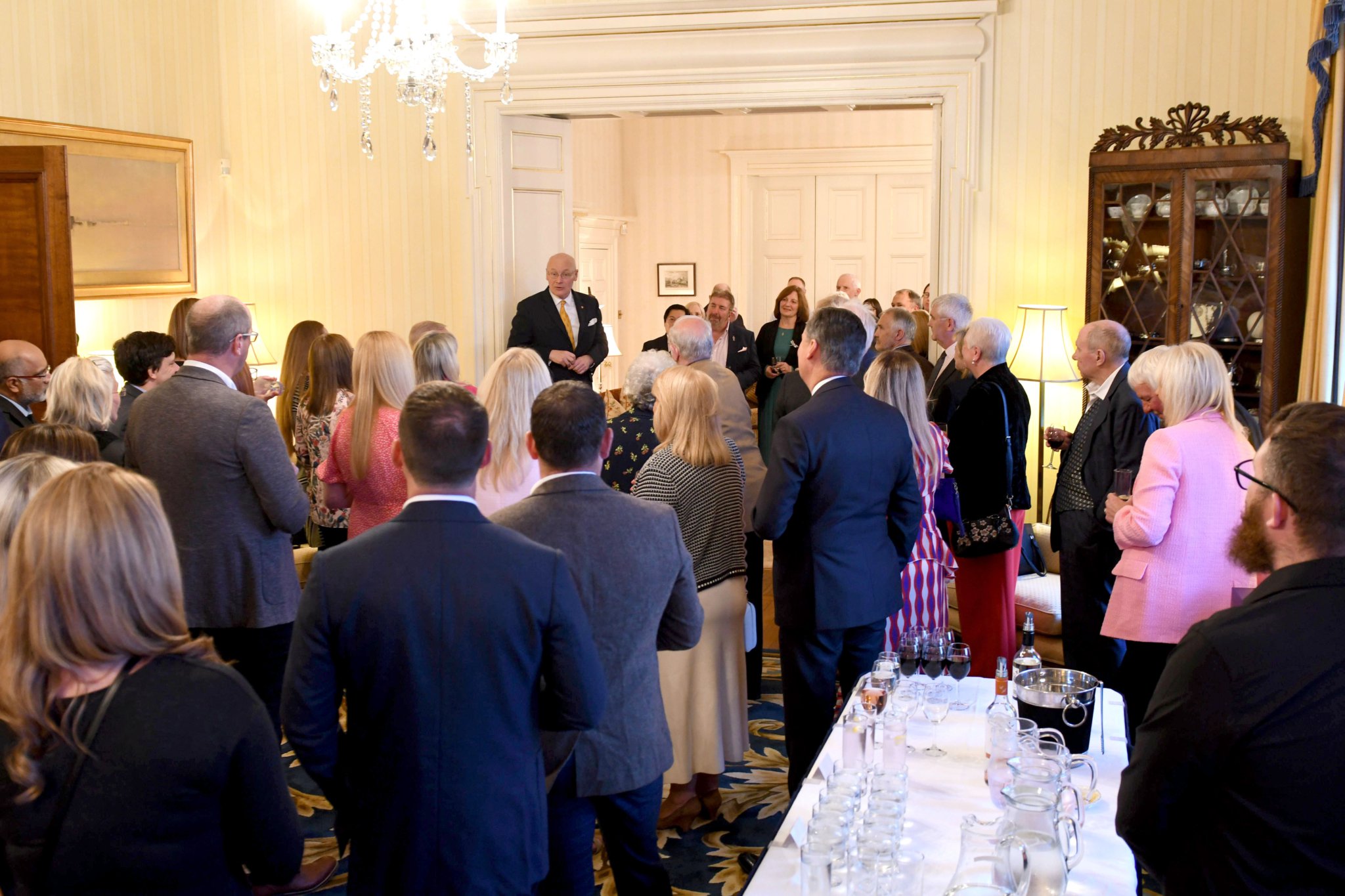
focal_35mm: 36
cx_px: 672
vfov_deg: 36.9
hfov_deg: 53.1
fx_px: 1345
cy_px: 448
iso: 1250
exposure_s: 1/25
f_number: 3.5
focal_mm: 24
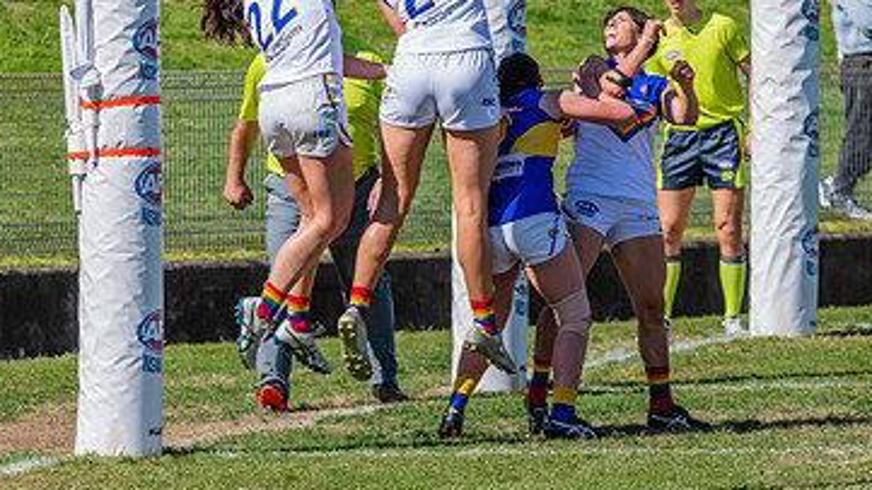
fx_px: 13803
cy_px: 115
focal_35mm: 597
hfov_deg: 3.6
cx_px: 319
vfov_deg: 2.0
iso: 800
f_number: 11
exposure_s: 1/1600
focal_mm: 350
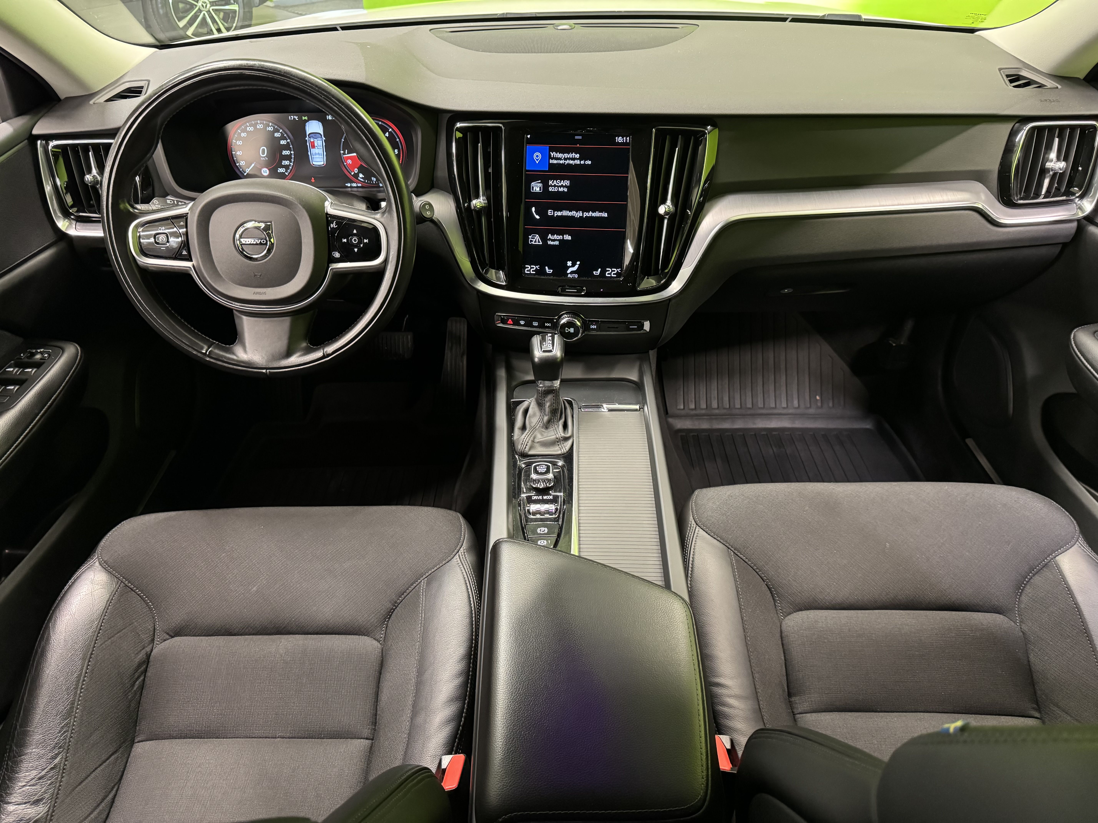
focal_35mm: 24
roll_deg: +2.3
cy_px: 412
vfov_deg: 56.8
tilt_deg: -36.5
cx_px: 549
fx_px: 761
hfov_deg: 71.6
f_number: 1.78
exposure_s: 1/40
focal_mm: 6.76
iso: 1000
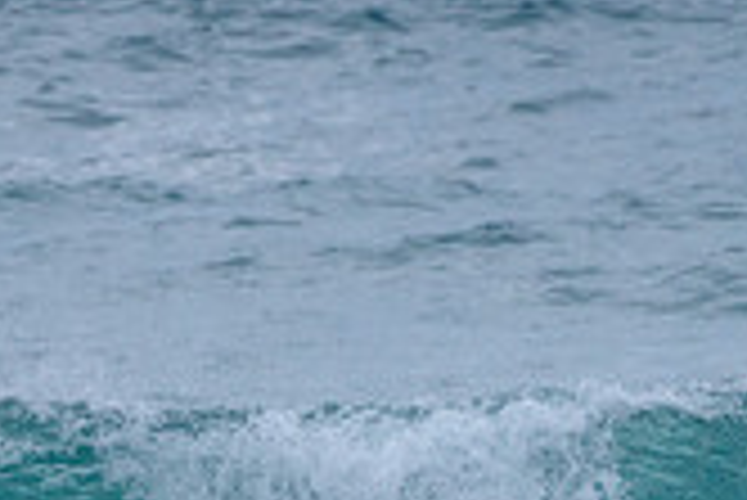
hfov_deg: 1.0
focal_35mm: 2136
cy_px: 547
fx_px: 44360
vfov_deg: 0.6
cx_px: -118
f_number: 5.6
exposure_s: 1/2000
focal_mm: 500
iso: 1600
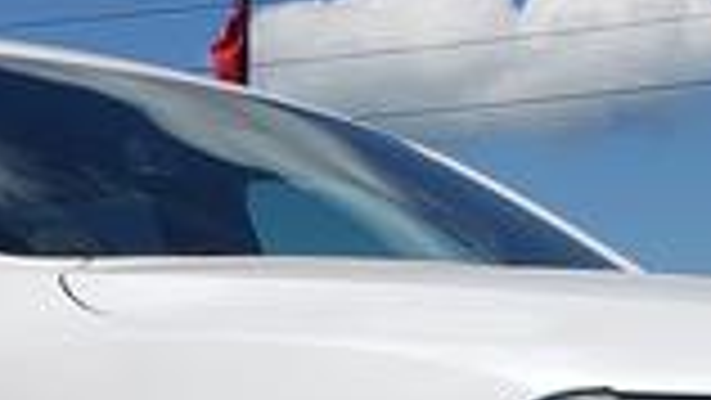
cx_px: 279
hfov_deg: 18.6
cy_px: 778
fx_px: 2169
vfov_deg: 9.9
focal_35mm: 115
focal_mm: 4.3
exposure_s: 1/2743
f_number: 2.4
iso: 50
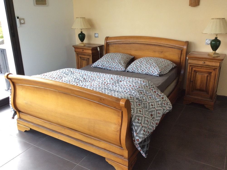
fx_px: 210
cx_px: 114
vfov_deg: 44.1
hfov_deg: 56.9
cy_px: 85
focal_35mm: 32
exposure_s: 1/100
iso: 50
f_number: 2.4
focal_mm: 3.3
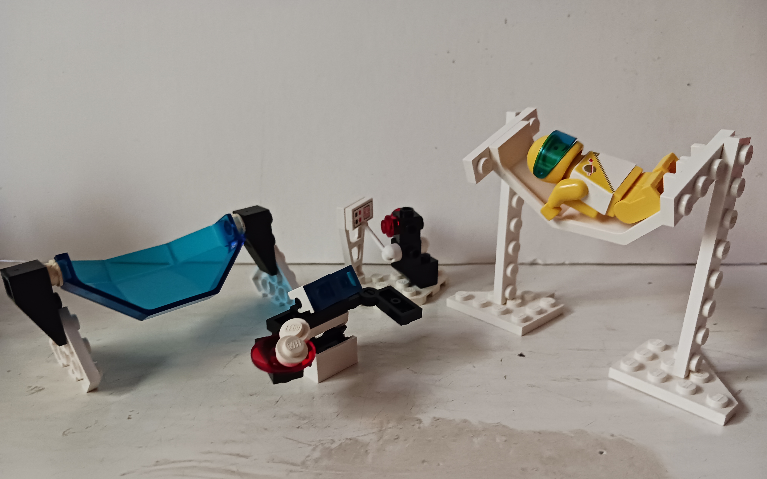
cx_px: 384
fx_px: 606
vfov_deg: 43.0
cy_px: 281
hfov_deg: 64.6
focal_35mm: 29
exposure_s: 1/20
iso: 640
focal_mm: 4
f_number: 1.8
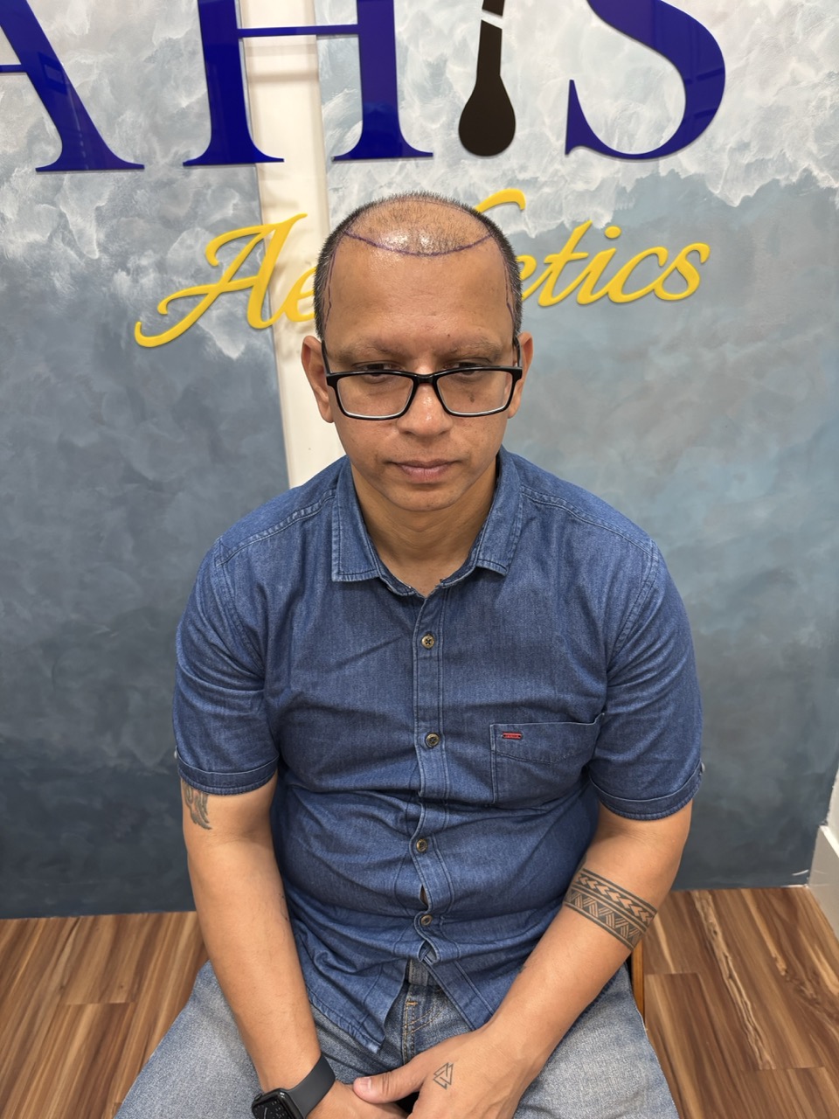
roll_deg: +3.9
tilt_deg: -26.0
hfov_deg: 53.1
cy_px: 560
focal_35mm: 26
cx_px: 420
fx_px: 840
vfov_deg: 67.3
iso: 160
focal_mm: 5.96
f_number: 1.6
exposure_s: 1/50
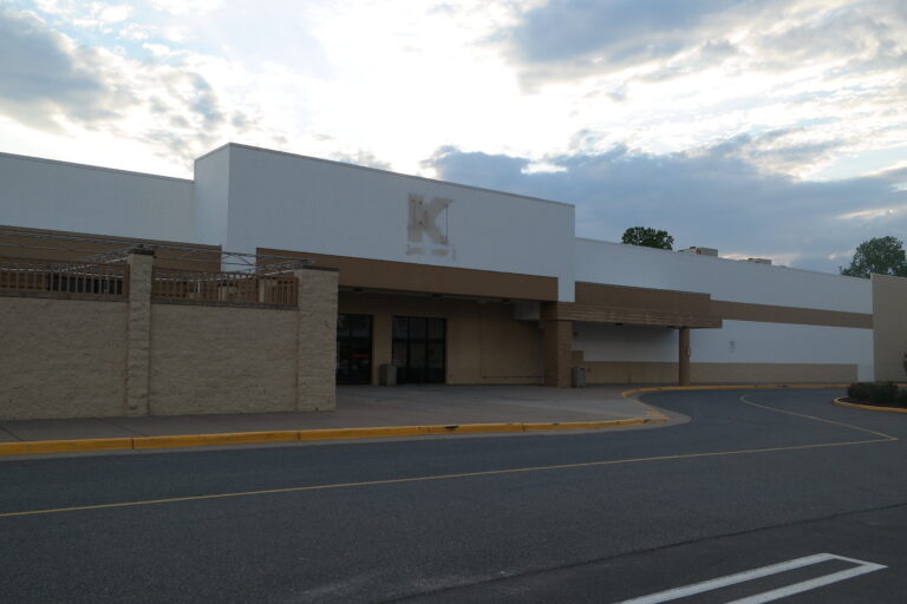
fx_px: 756
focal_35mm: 30
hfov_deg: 61.9
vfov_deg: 43.6
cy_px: 302
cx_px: 454
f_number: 4.5
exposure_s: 1/160
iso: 100
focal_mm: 20
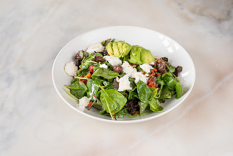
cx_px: 116
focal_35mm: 66
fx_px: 427
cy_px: 78
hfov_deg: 30.5
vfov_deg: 20.6
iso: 100
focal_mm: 66
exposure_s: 1/8
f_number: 9
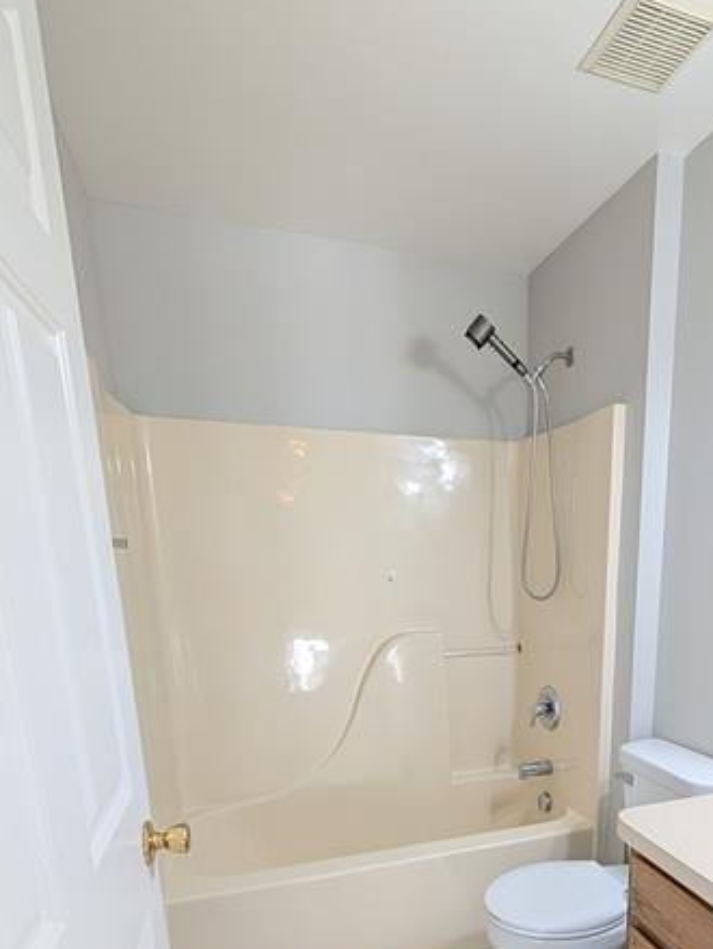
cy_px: 703
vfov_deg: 73.8
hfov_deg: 61.2
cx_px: 503
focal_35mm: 21
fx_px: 576
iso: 363
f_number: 1.7
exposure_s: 1/60.4
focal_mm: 2.02
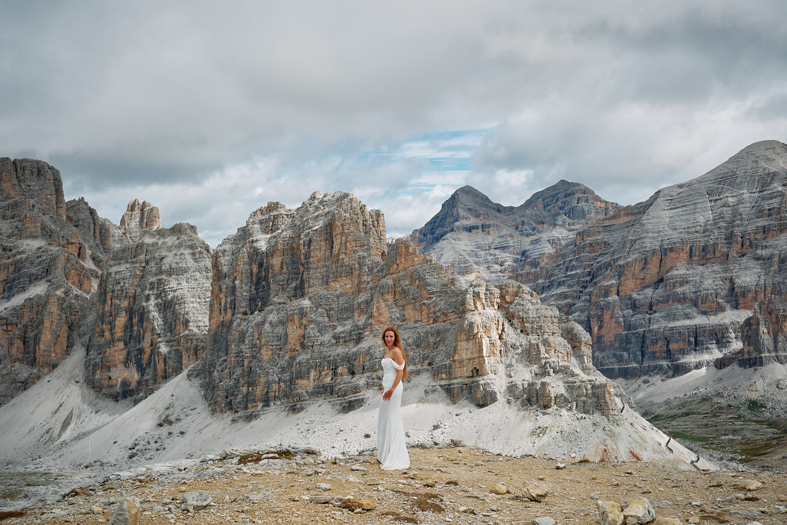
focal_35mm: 35
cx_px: 394
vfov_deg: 37.9
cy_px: 262
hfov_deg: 54.4
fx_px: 765
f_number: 2.5
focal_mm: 23
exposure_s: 1/3800
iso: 125
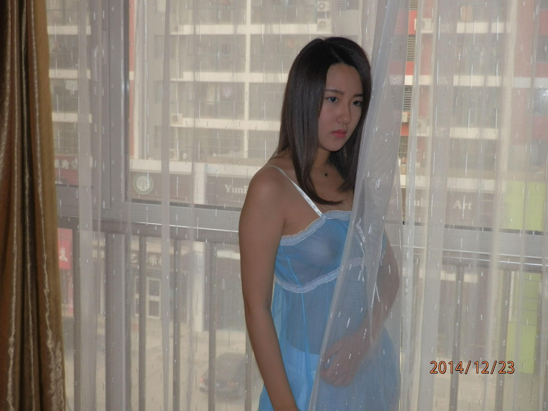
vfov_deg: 30.9
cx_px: 274
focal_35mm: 47
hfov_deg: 40.4
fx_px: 744
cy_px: 206
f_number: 3.7
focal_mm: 8.44
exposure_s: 1/80
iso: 100
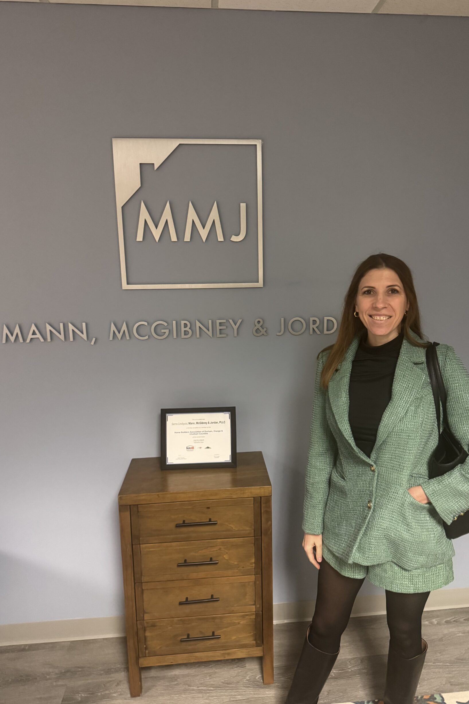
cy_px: 346
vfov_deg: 69.4
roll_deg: +0.6
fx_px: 508
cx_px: 261
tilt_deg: -10.0
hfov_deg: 49.4
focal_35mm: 26
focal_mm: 6.76
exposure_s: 1/60
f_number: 1.78
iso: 640
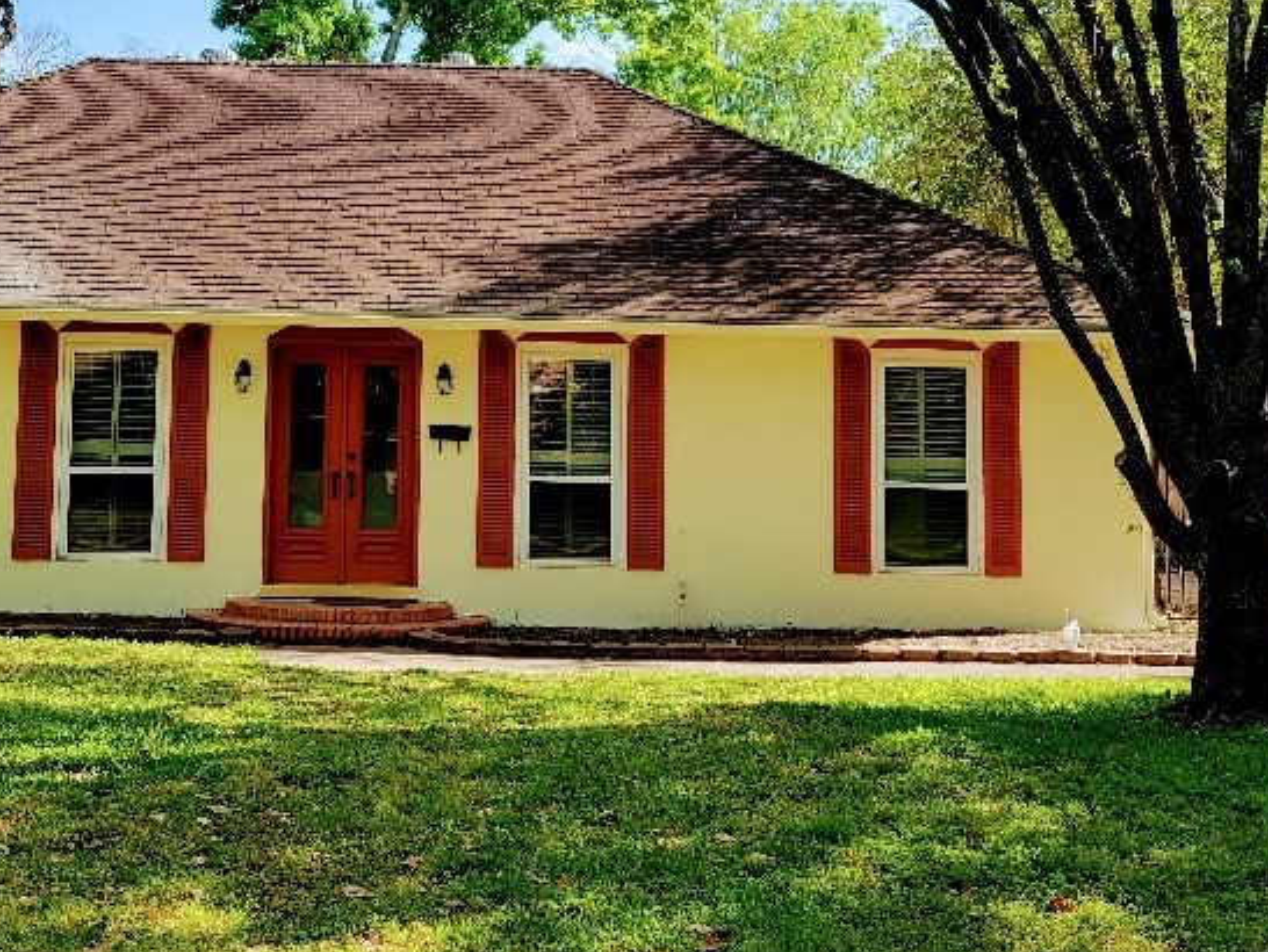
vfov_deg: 30.0
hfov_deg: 39.3
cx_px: 464
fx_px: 1759
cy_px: 297
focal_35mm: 48
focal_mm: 5.4
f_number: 1.8
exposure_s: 1/775
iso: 40
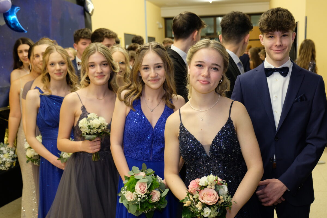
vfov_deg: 35.1
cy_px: 109
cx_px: 164
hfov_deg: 50.7
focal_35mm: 38
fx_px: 345
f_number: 3.2
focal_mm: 25.4
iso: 800
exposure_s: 1/45
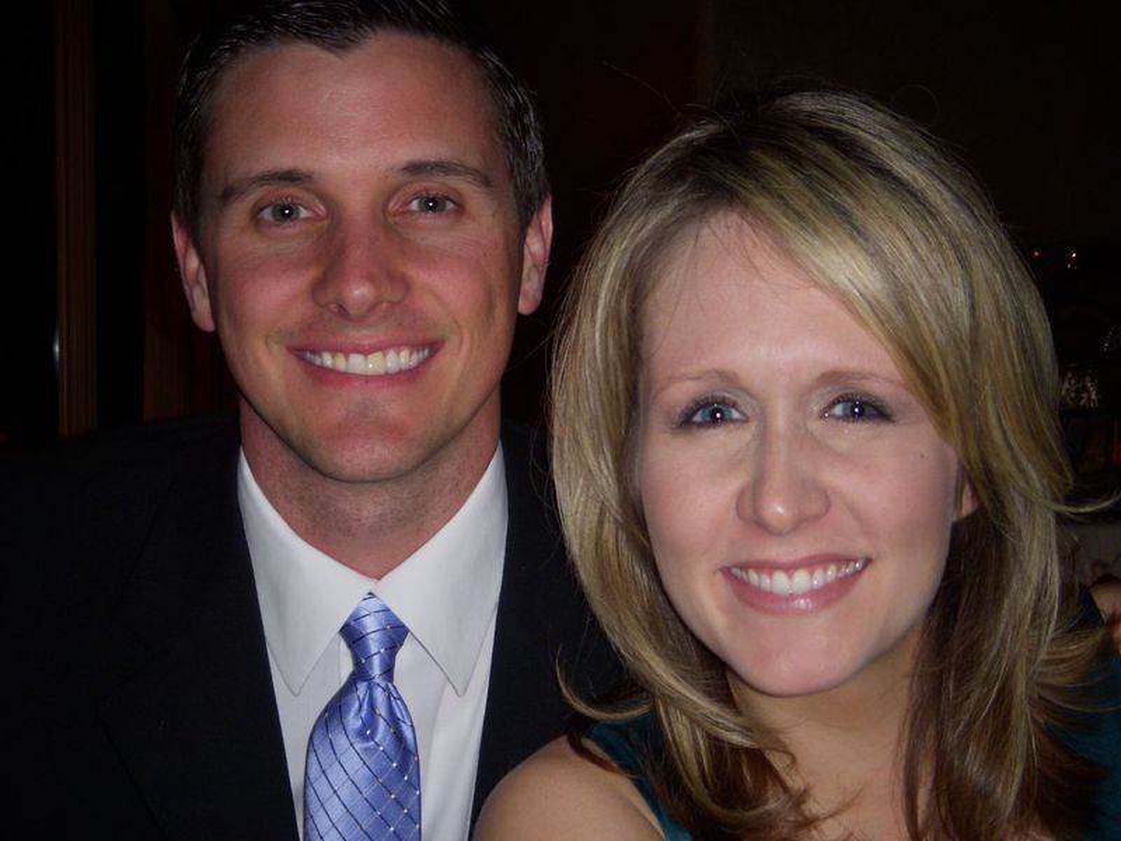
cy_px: 420
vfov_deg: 22.3
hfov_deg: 29.4
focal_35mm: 66
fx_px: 2137
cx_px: 560
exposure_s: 1/50
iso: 100
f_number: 3.7
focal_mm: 11
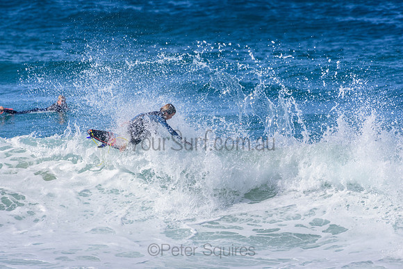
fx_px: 8397
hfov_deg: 2.7
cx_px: 202
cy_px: 134
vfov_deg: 1.8
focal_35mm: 750
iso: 220
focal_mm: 500
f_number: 5.6
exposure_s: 1/2000
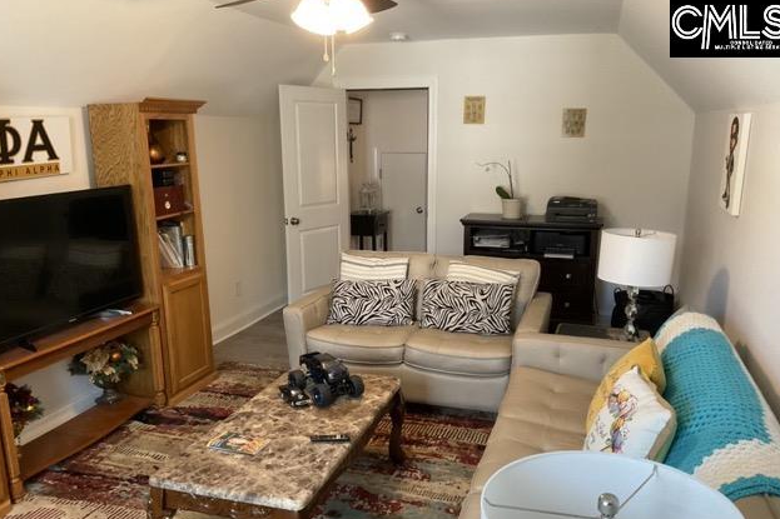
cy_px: 294
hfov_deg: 60.3
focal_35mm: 31
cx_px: 389
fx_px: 671
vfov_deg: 42.2
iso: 160
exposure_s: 1/60
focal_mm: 3
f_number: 1.8
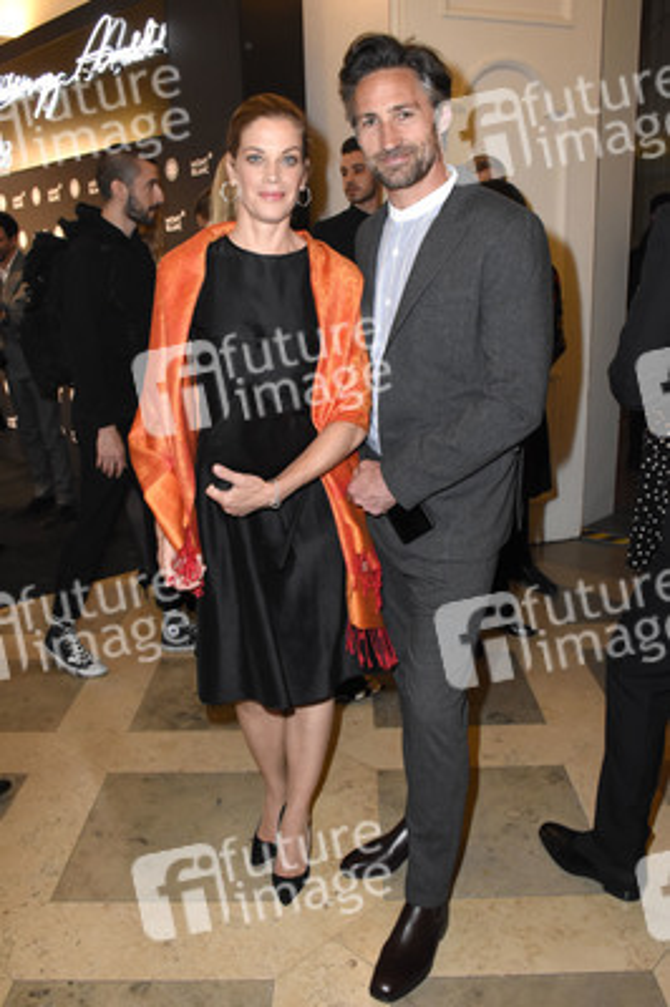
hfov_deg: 47.9
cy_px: 504
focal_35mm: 27
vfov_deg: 67.4
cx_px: 335
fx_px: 755
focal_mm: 18
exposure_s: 1/160
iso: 2500
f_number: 6.3
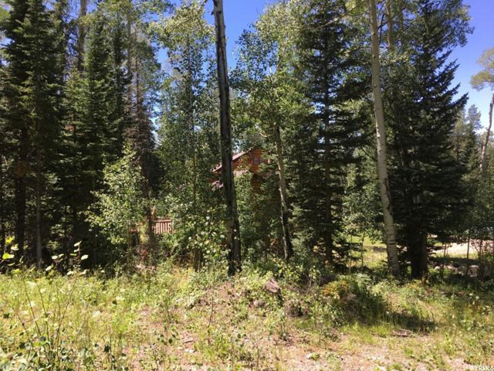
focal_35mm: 29
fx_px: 414
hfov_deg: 61.7
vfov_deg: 48.2
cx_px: 247
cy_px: 186
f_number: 2.2
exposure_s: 1/452
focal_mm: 4.15
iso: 25
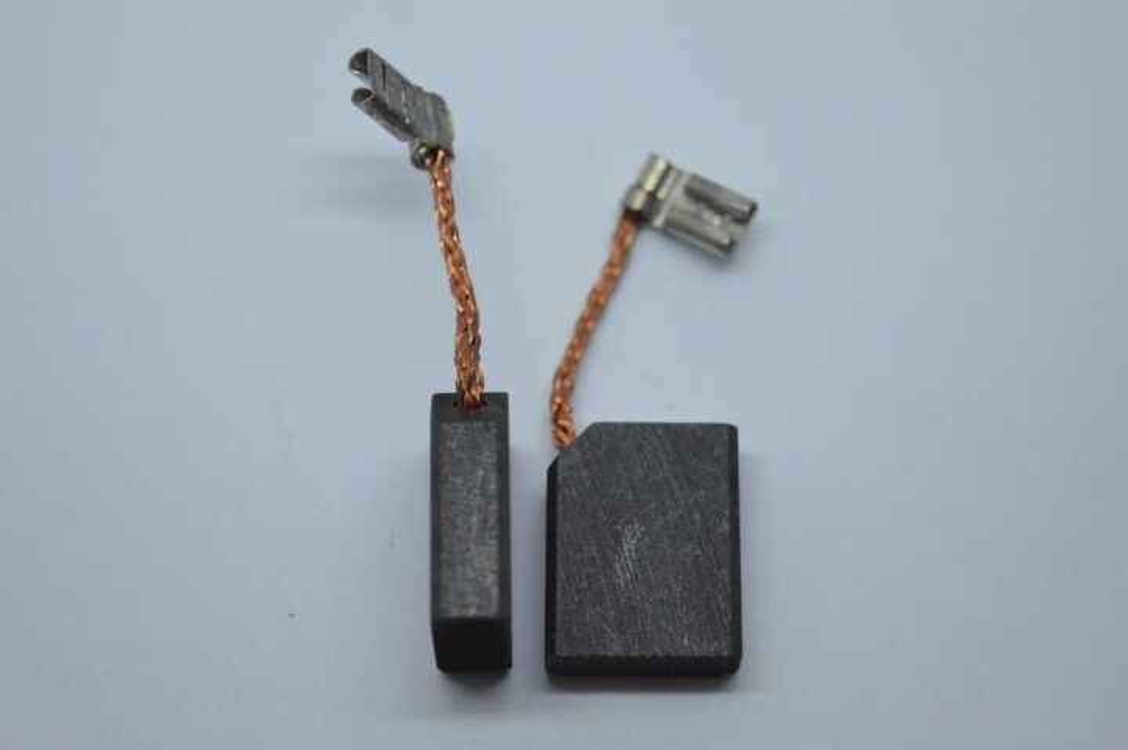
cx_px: 564
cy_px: 375
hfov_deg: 24.6
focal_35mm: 82
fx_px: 2583
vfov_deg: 16.5
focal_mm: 55
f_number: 5.6
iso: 400
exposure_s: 1/125
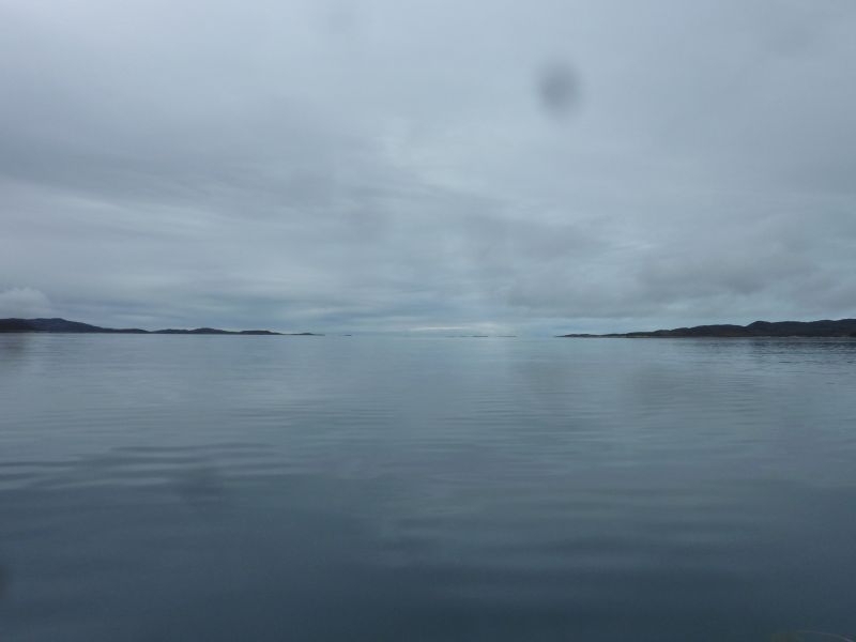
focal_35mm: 25
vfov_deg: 54.9
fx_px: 618
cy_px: 321
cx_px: 428
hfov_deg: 69.4
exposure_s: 1/500
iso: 125
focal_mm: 4.1
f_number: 5.6
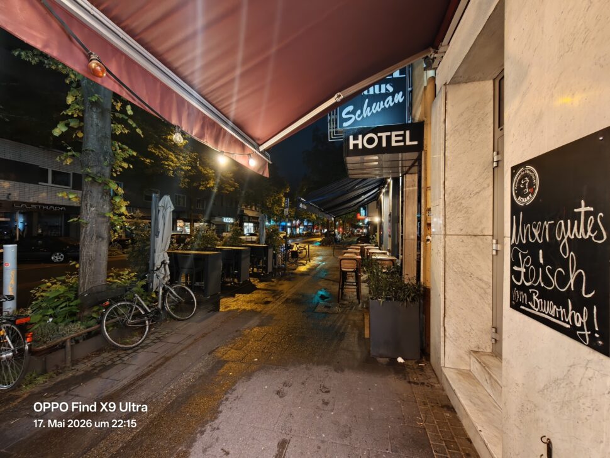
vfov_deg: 85.7
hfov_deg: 102.0
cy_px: 229
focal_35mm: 14
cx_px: 305
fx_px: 247
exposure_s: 1/13
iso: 2500
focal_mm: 2.63
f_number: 2
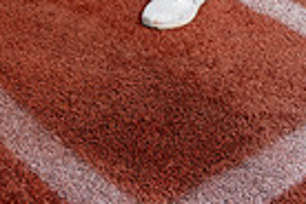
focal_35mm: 114
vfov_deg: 10.3
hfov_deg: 17.5
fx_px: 969
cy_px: -290
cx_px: -2
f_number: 5.6
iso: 80
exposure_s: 1/200
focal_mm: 35
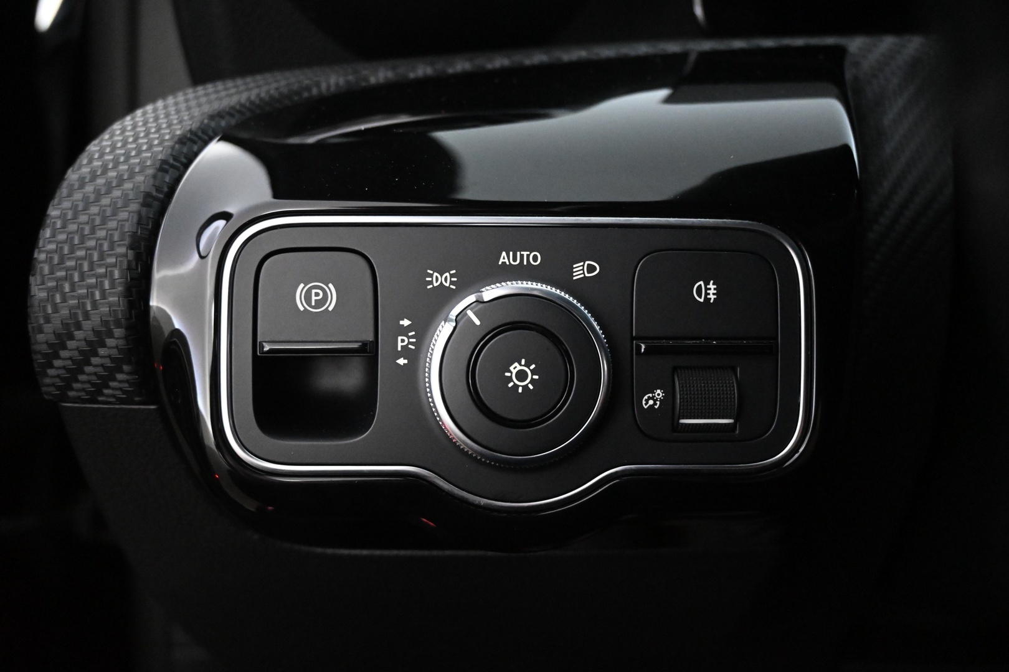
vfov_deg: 41.7
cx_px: 504
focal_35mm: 32
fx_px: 883
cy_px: 336
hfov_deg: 59.5
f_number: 4
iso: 6400
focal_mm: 21
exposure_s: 1/30
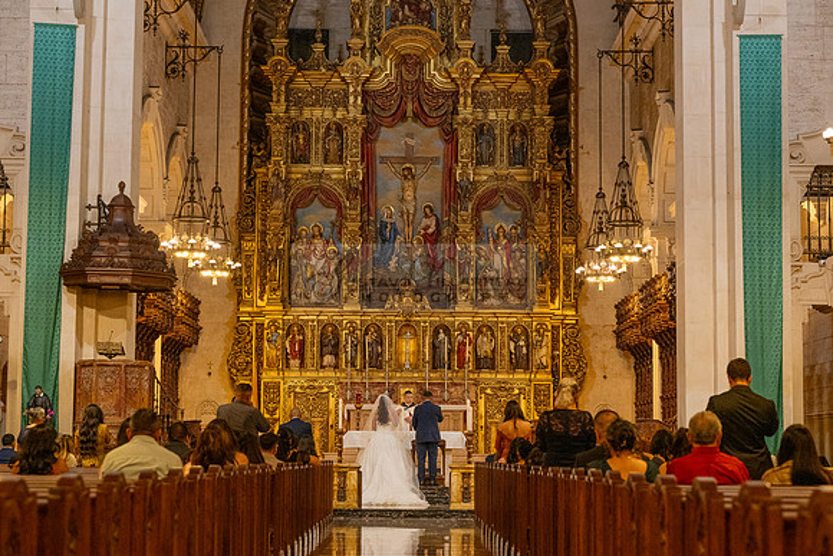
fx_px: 1620
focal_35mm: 70
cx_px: 416
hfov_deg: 28.8
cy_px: 278
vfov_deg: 19.5
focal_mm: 70
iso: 2000
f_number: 4.5
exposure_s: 1/200
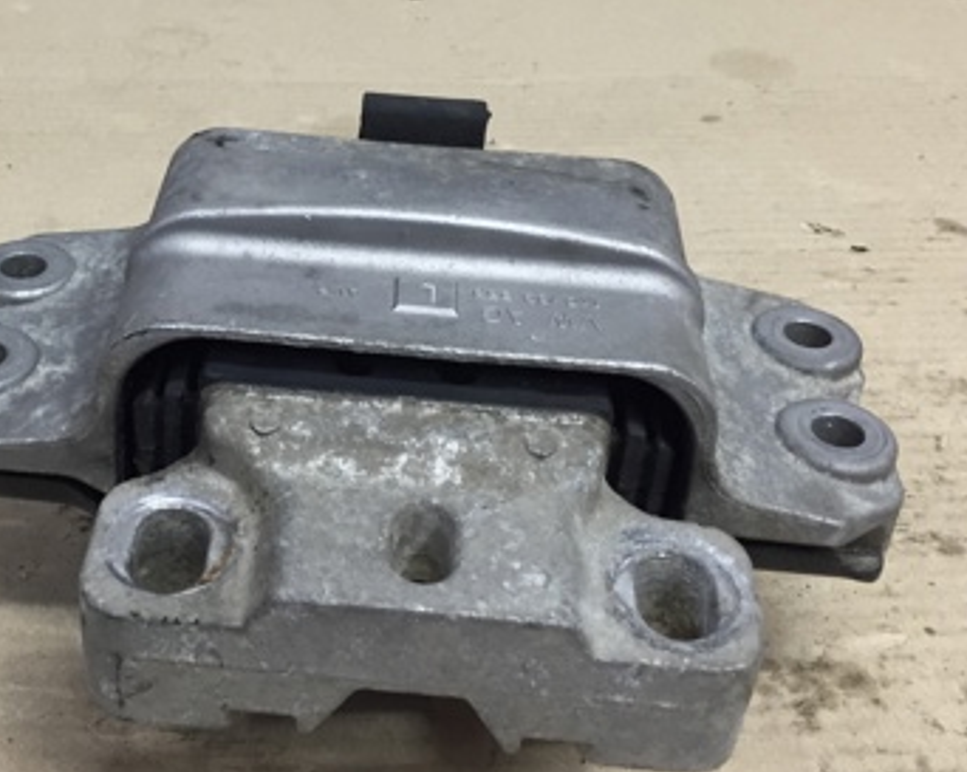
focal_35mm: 53
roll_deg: -2.7
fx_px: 1516
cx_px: 336
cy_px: 221
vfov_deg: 28.3
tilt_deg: -30.4
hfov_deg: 35.1
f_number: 2.2
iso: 50
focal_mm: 4.15
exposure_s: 1/33
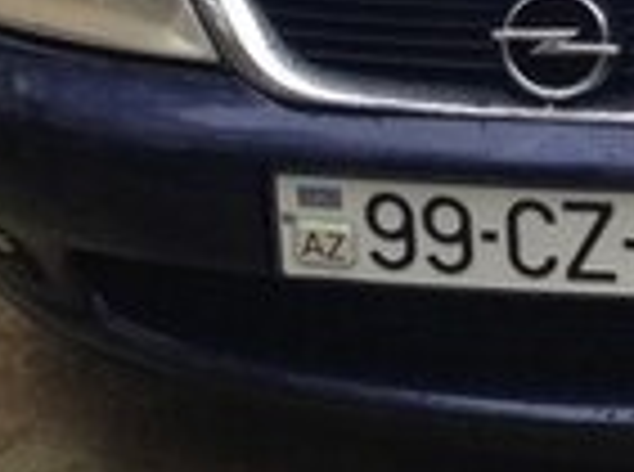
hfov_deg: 12.5
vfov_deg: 9.3
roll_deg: +0.7
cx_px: 764
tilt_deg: -17.4
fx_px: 2832
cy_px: -205
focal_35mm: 155
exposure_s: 1/120
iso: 64
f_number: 2.4
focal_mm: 4.12
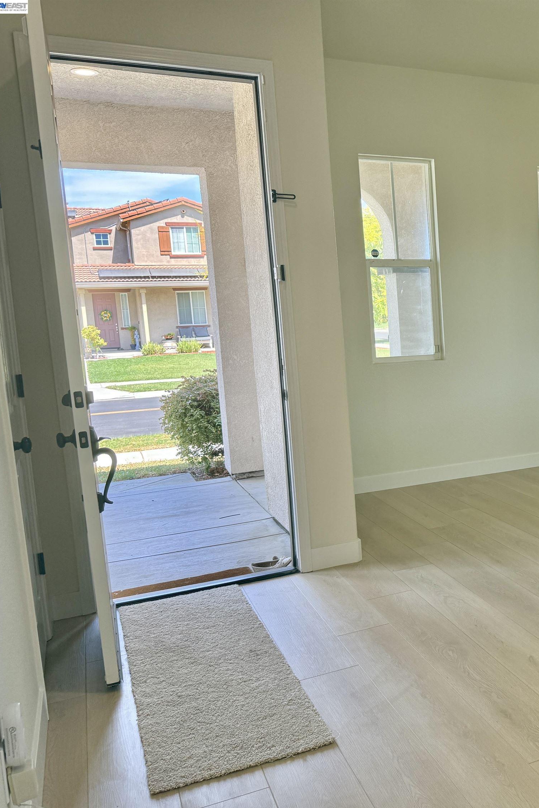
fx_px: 763
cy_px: 412
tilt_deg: -7.5
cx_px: 530
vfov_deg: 55.8
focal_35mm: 34
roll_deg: +2.1
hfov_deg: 35.4
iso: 100
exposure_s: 1/242
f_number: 1.78
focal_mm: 6.76
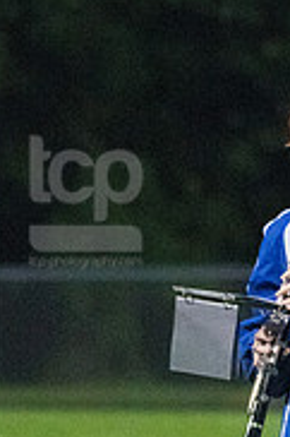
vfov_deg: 2.1
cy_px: 456
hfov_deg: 1.4
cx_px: 349
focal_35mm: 999
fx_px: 12093
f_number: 5.6
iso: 6400
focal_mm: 270
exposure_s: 1/1600
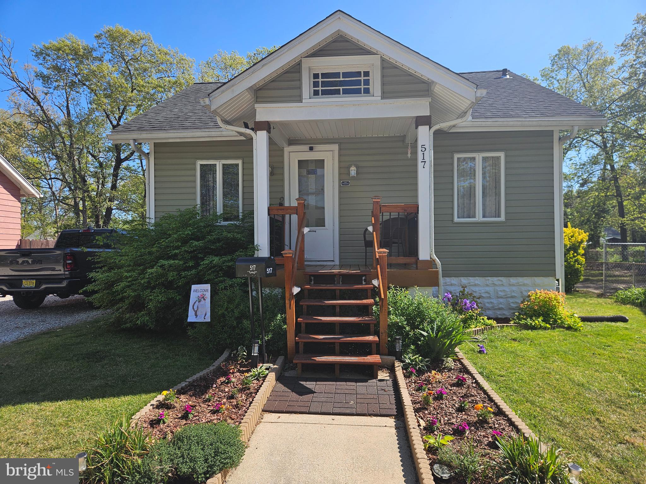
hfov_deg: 73.9
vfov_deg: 58.9
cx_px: 323
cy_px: 242
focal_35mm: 23
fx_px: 429
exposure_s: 1/1218
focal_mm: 5.4
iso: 25
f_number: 1.8
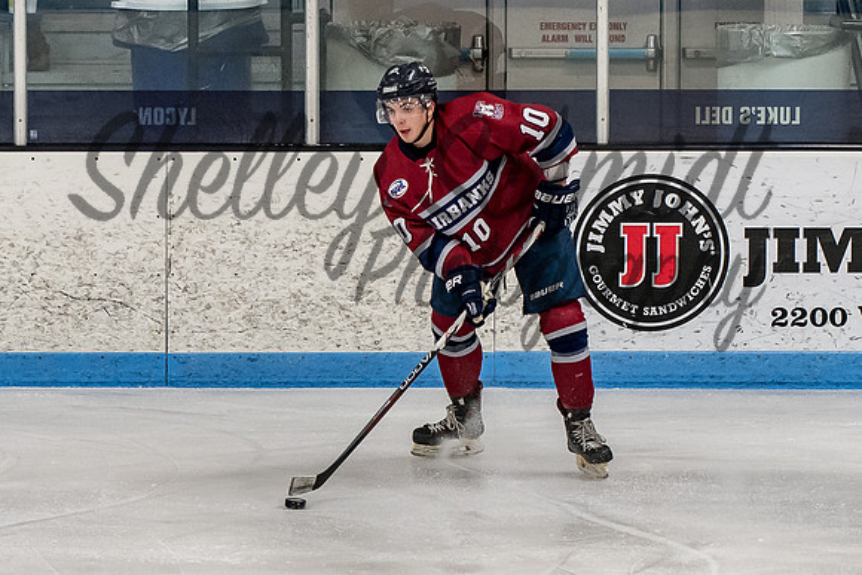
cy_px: 276
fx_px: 5979
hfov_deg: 8.2
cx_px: 387
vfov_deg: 5.5
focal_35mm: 250
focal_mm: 92
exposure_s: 1/800
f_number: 3.2
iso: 1600
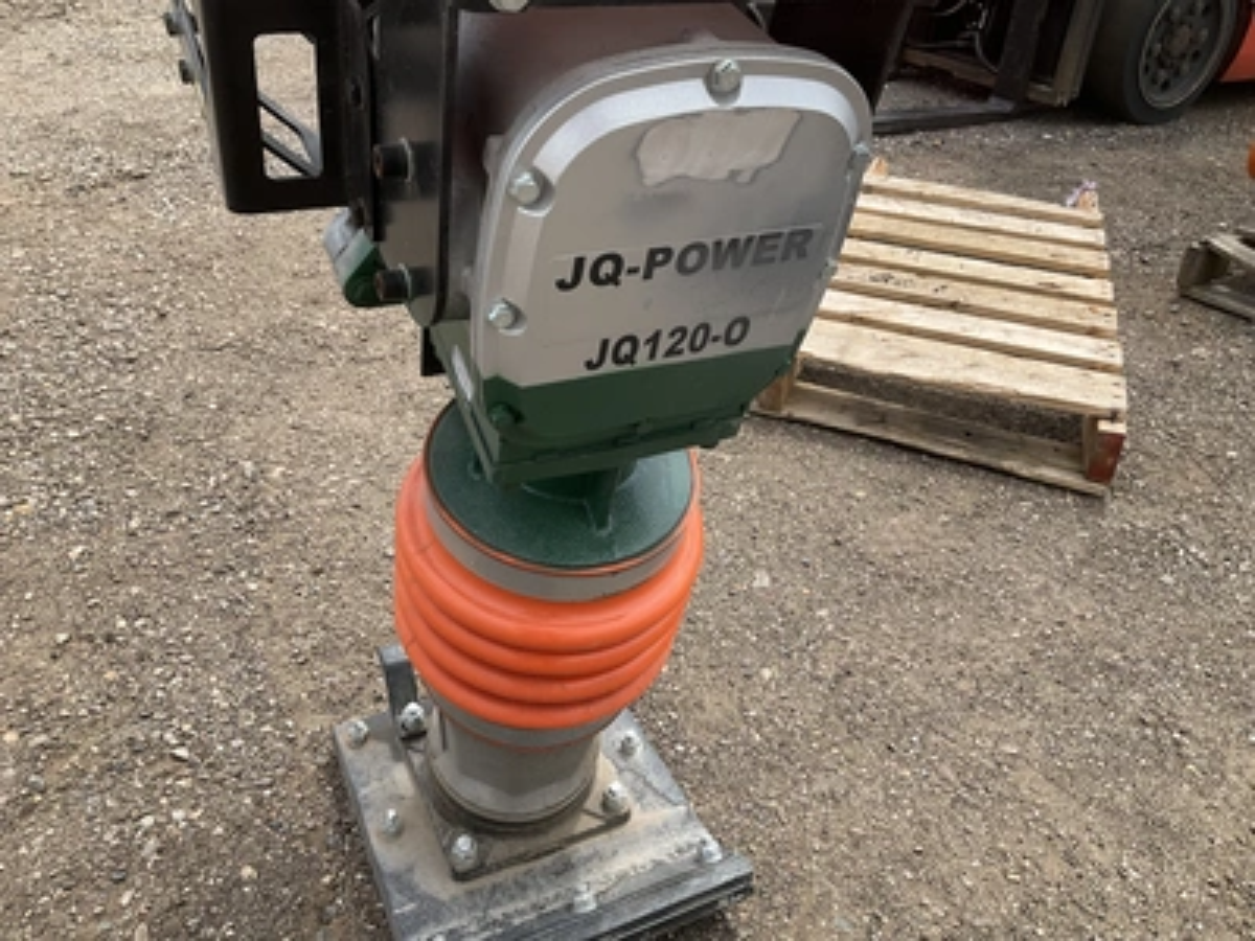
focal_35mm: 29
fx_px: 1051
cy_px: 470
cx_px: 628
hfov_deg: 61.7
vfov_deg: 48.2
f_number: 1.8
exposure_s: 1/1144
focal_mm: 3
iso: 25
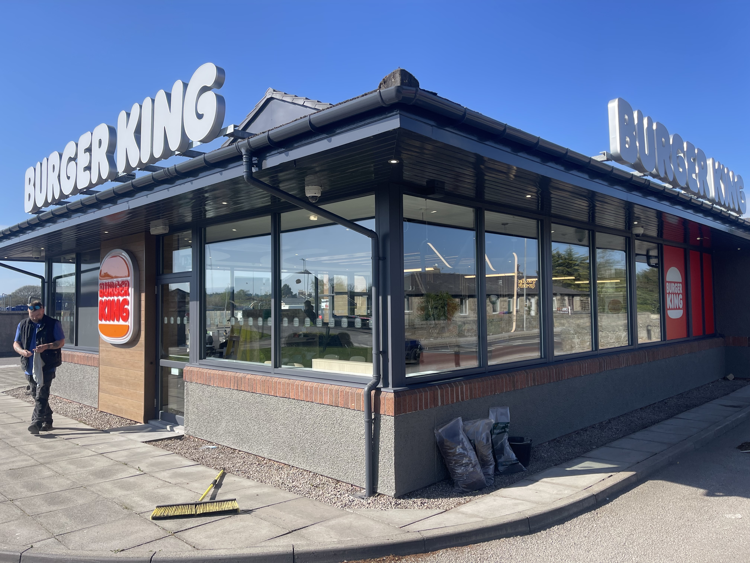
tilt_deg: +2.5
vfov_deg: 54.9
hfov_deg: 69.4
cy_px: 282
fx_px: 542
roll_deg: +0.2
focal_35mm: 25
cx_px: 375
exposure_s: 1/2083
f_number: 1.6
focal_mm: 5.1
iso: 32
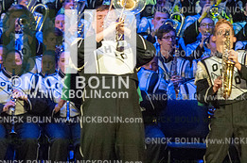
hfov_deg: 3.9
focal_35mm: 534
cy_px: 54
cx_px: 69
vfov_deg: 2.6
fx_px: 3657
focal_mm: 240
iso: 8000
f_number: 5.6
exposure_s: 1/320
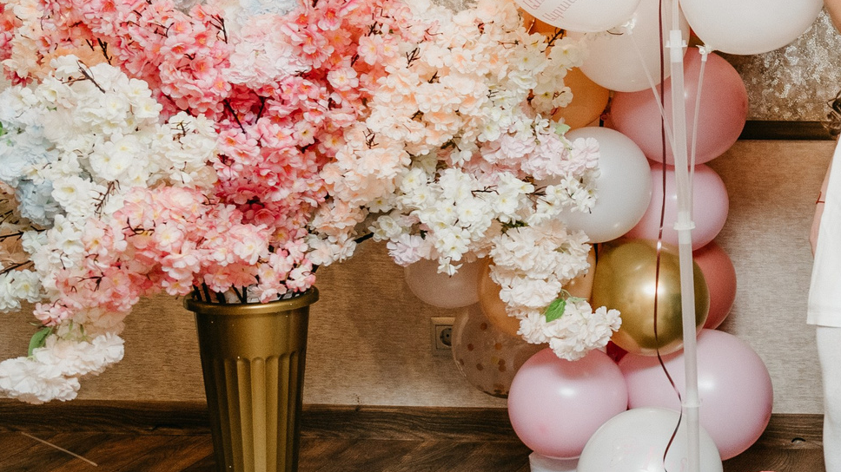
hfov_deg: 20.4
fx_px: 2140
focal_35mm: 96
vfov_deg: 12.5
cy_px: 96
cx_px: 1072
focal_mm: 32
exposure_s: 1/160
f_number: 4
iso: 160
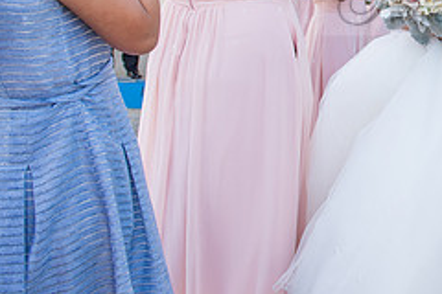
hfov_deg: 30.9
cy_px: -8
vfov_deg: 22.4
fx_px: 712
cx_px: 483
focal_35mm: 58
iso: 200
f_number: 4.5
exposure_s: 1/200
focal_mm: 24
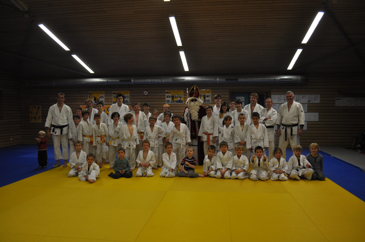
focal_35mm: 30
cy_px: 121
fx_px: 304
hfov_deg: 62.0
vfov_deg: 43.5
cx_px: 182
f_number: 4
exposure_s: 1/60
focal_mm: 20
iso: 450
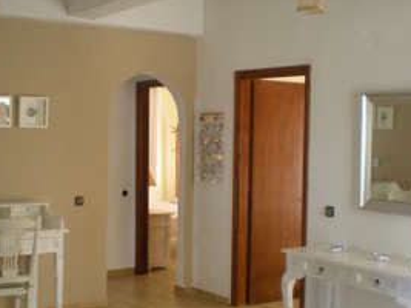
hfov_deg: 33.6
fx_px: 676
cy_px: 176
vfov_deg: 25.6
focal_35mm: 57
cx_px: 145
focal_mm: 6.3
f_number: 3.1
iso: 200
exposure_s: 1/32.5
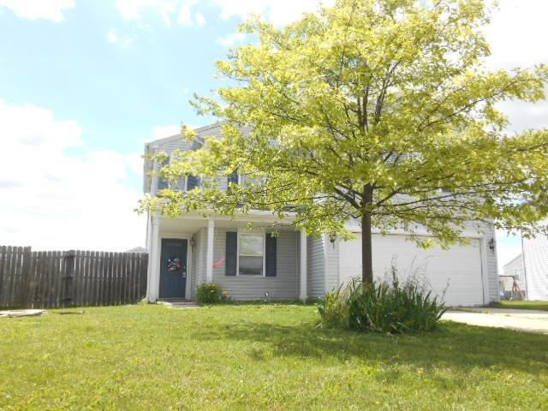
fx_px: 491
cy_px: 206
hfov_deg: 58.4
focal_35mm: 31
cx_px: 274
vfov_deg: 45.4
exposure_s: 1/400
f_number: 3.6
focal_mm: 5.5
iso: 80
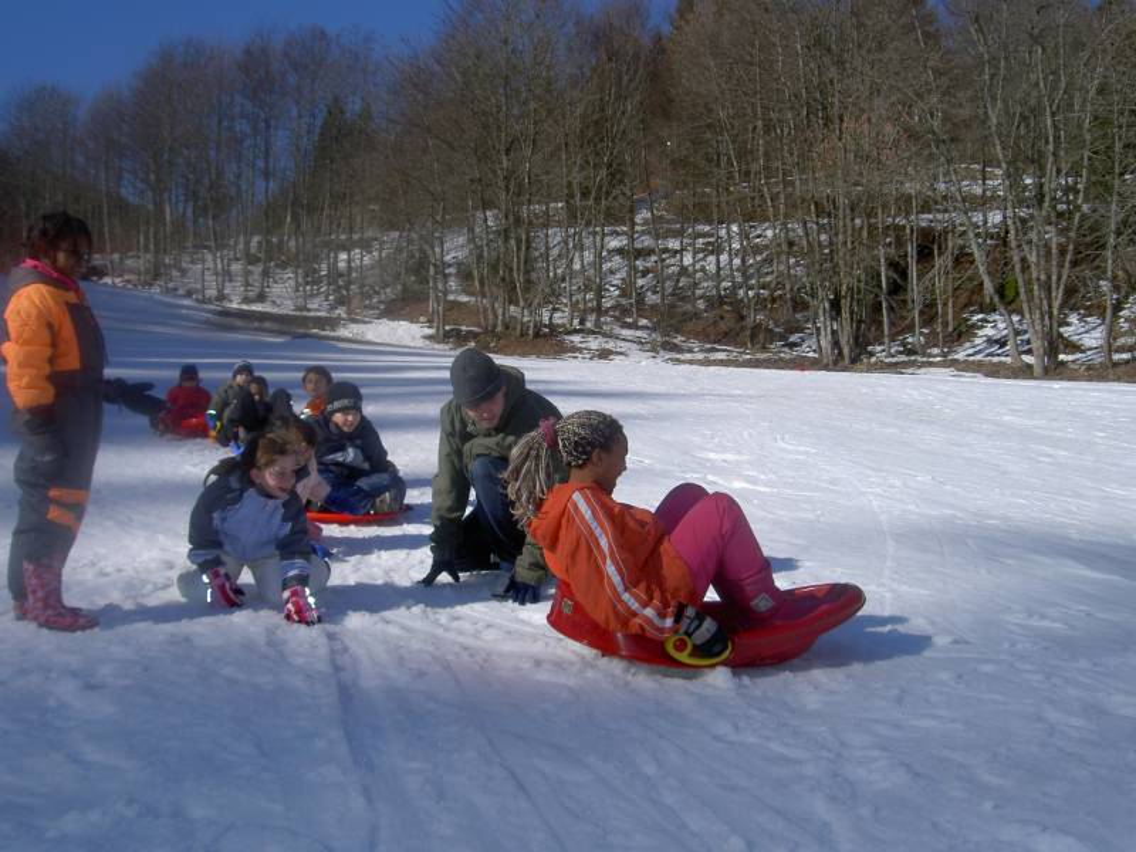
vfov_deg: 36.8
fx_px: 1280
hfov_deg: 47.9
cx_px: 568
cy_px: 426
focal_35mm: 39
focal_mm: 8
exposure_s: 1/800
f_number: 4.7
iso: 100
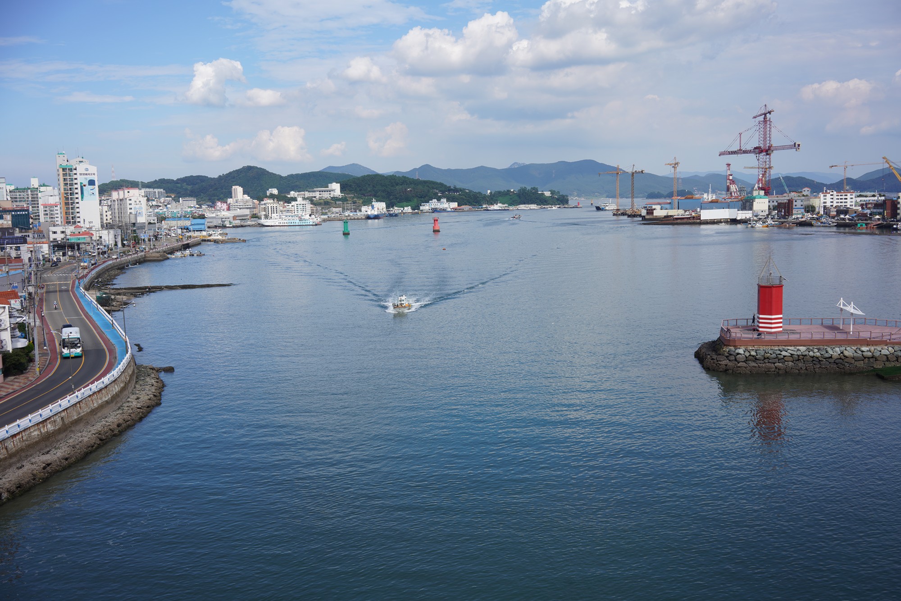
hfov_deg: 54.4
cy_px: 300
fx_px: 876
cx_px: 450
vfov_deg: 37.9
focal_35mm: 35
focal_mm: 35
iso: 100
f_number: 13
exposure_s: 1/100
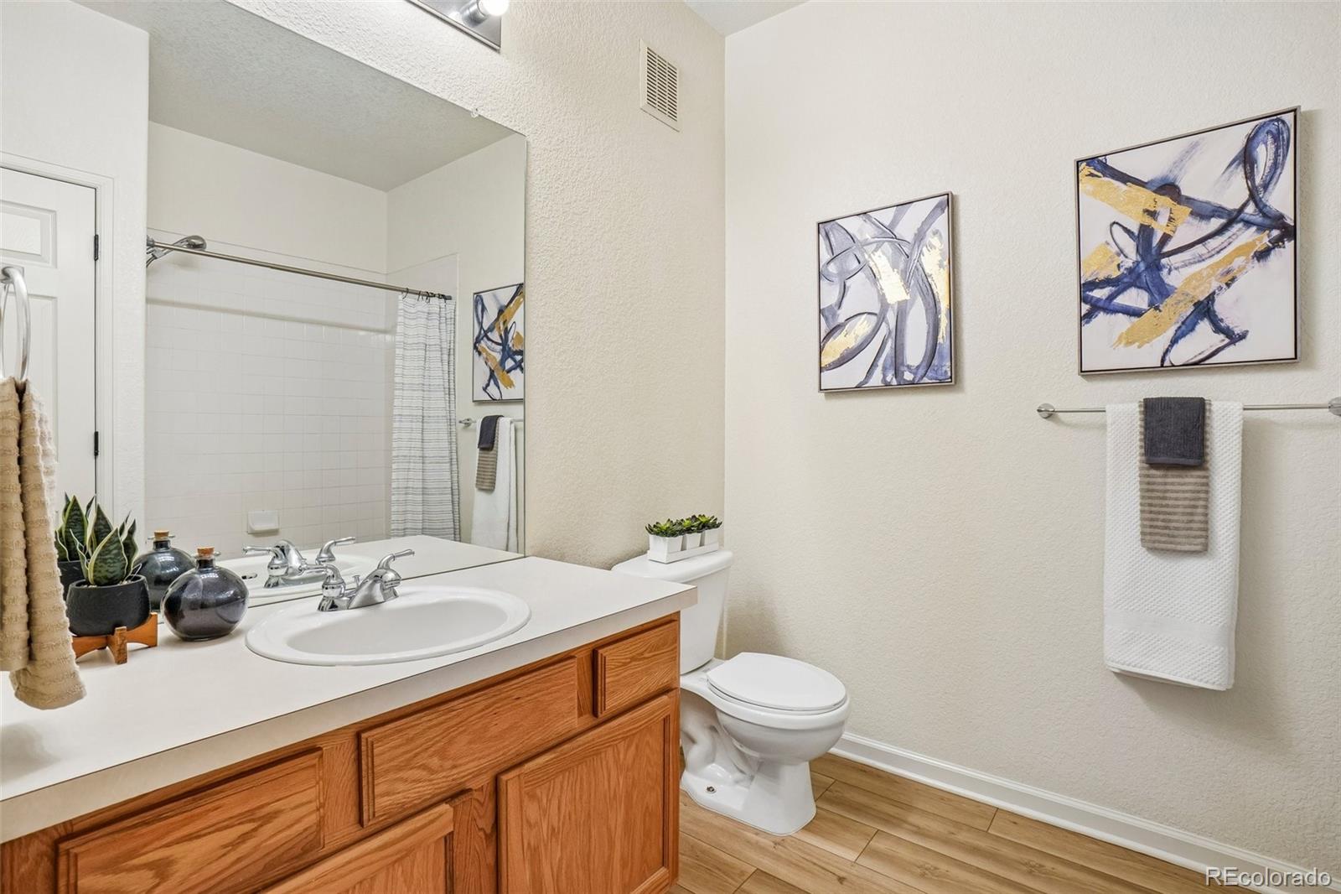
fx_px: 614
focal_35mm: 16
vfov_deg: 72.0
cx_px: 670
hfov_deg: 95.0
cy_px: 447
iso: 400
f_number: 8
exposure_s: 1/20
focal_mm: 11
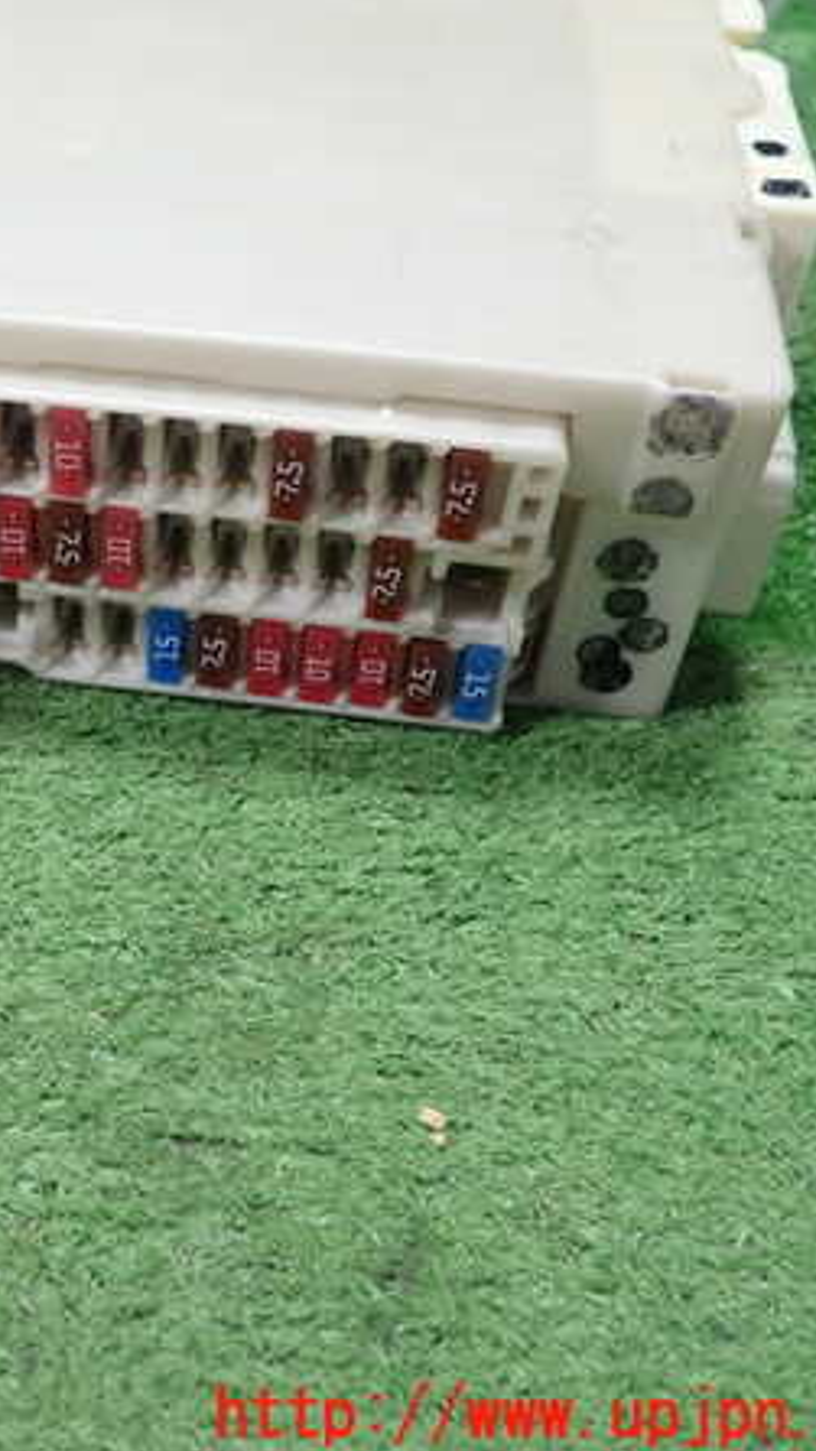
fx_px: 1692
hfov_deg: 25.6
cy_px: 726
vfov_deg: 46.4
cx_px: -26
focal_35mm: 44
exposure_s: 1/125
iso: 400
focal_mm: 5.5
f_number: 2.3
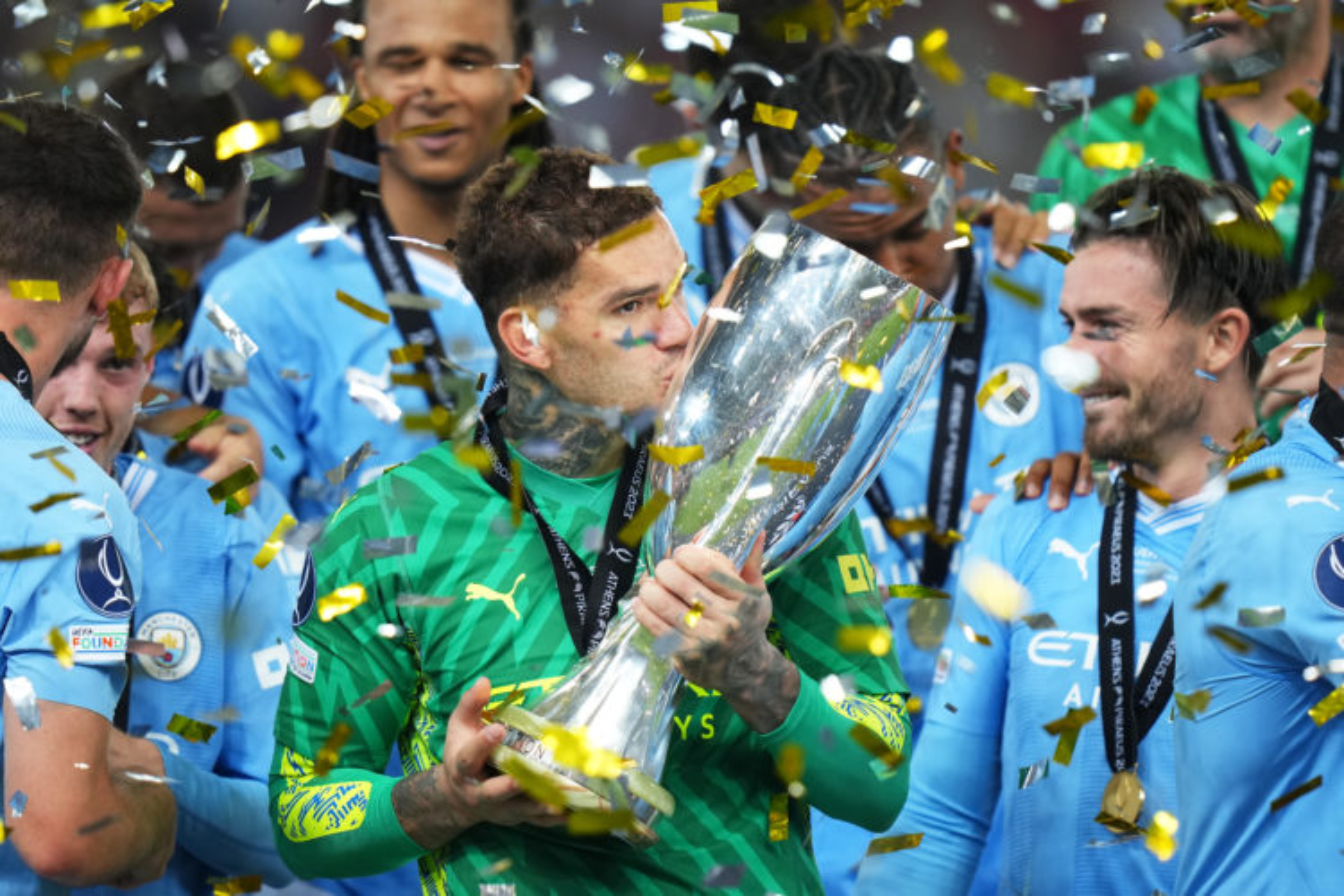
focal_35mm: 600
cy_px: 448
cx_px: 672
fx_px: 22398
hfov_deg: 3.4
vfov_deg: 2.3
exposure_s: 1/500
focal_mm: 400
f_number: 2.8
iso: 1000
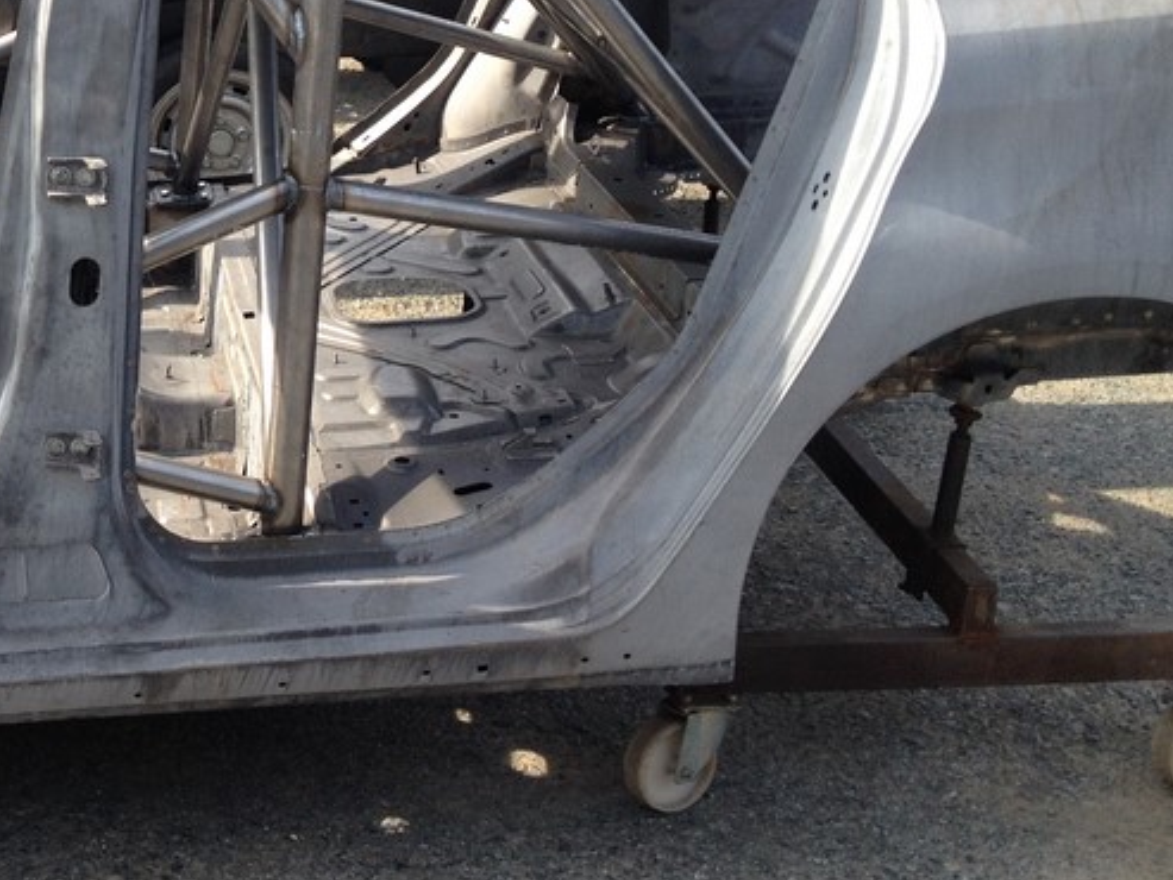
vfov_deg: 20.5
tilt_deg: -19.2
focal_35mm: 71
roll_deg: +1.9
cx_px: 57
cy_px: 193
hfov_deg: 26.2
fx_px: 2406
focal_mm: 4.28
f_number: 2.4
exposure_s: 1/365
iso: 50
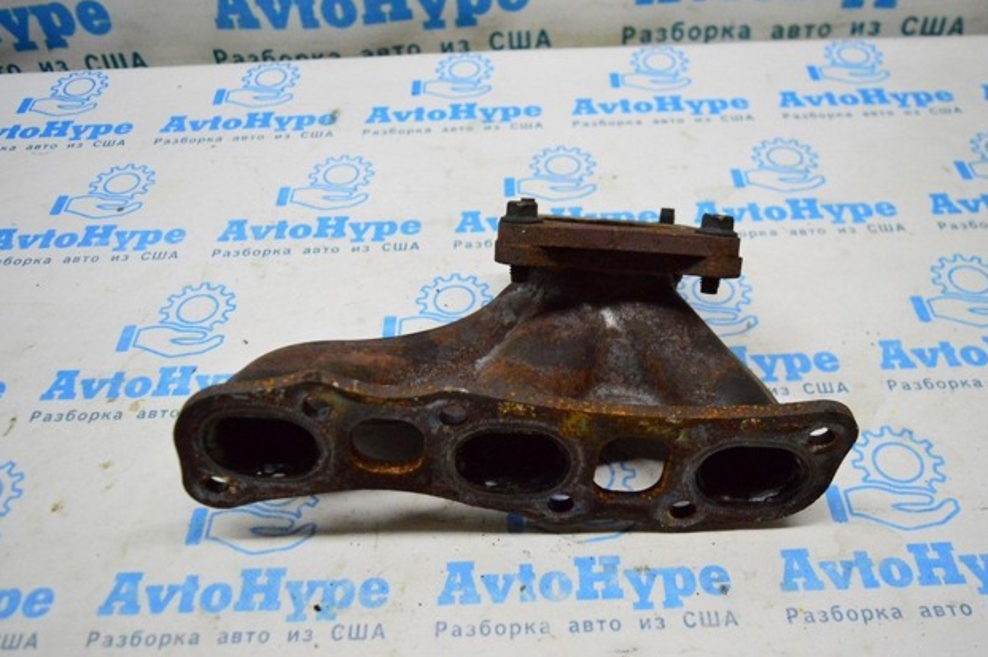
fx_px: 932
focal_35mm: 34
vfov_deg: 38.8
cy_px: 336
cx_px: 506
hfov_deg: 55.8
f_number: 3.8
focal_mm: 22
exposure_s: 1/1000
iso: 6400
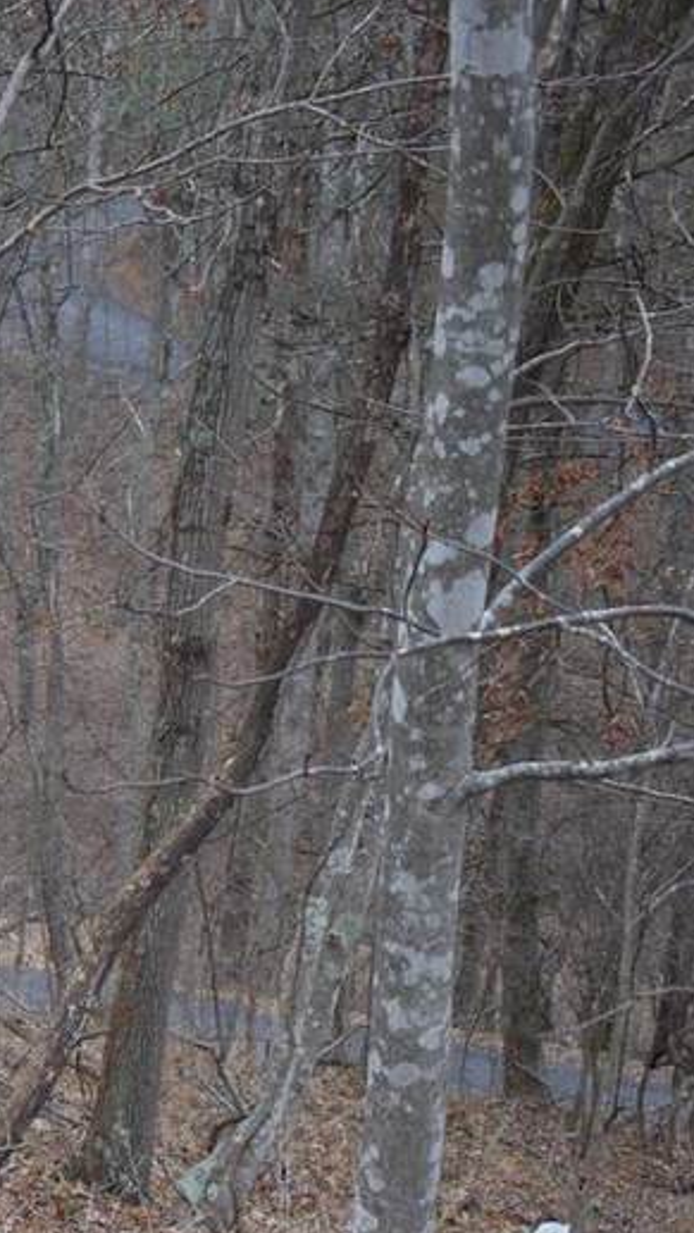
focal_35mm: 70
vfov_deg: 29.5
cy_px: 977
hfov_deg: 15.5
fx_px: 2289
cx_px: -432
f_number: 3.5
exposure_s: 1/250
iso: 200
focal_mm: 18
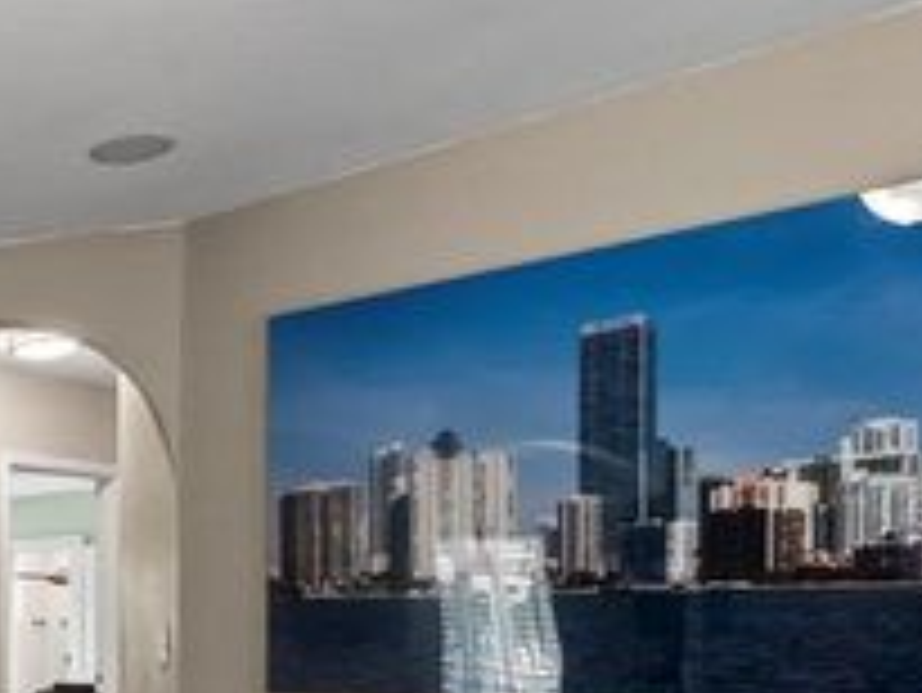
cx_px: -414
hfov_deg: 29.8
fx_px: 1119
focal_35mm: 42
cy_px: 740
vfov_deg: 31.0
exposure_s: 1/15
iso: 1000
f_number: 7.1
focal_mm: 14
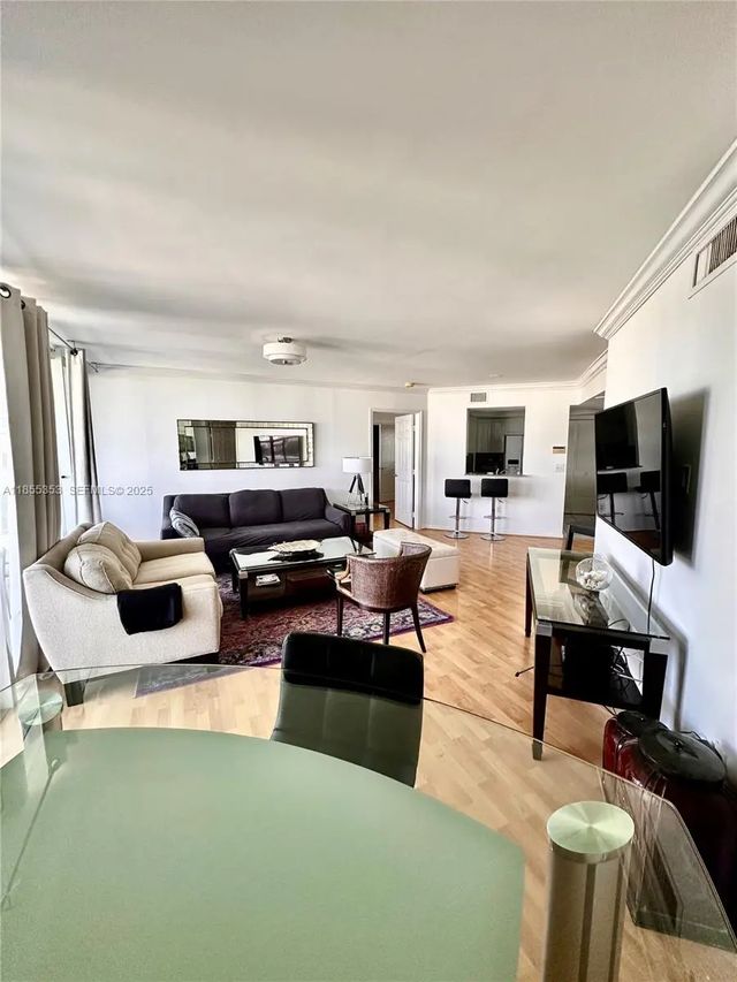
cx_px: 368
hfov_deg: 85.7
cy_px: 491
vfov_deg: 102.1
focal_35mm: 14
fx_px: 397
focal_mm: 2.22
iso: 125
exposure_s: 1/99
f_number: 2.2
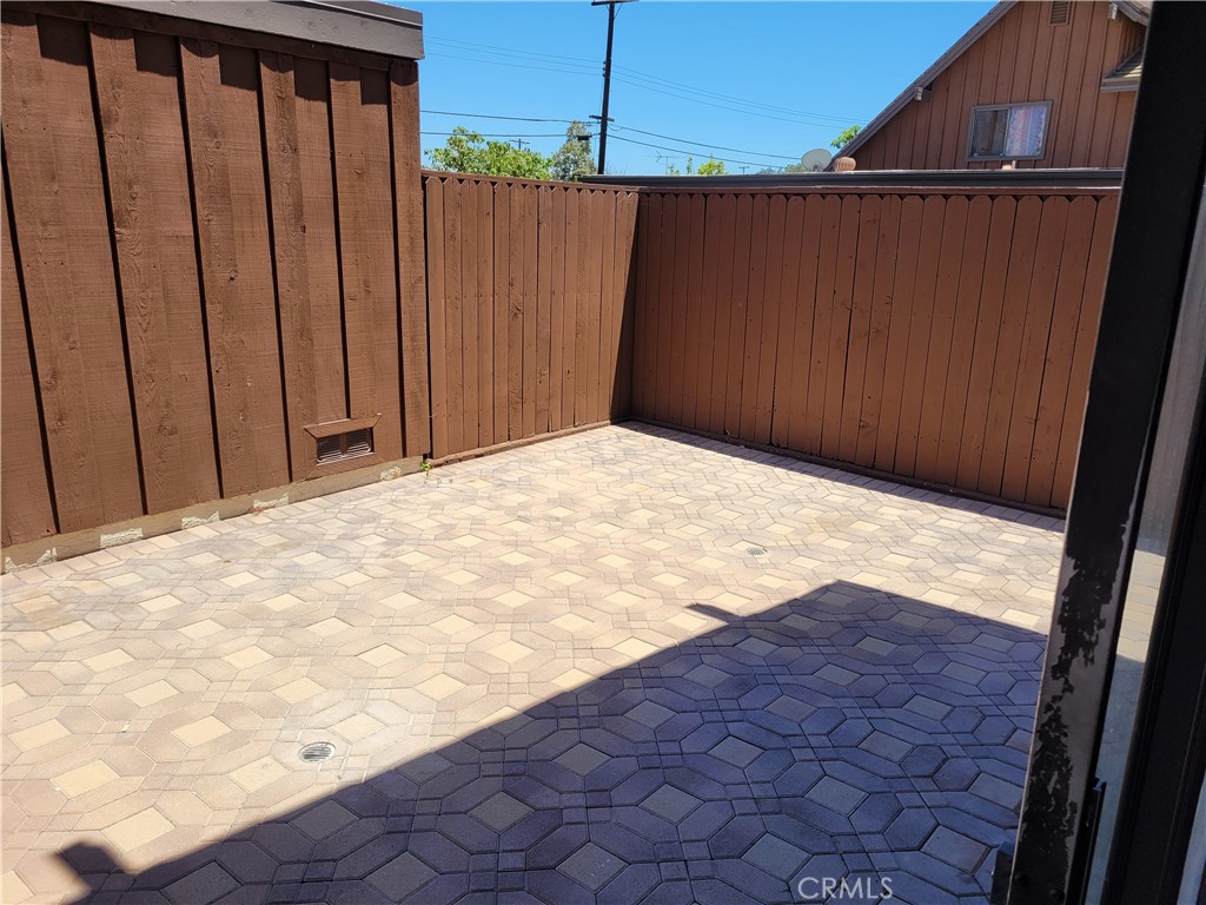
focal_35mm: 26
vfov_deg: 53.1
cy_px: 452
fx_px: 906
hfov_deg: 67.3
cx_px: 603
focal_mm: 5.4
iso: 40
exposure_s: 1/1614
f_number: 1.8
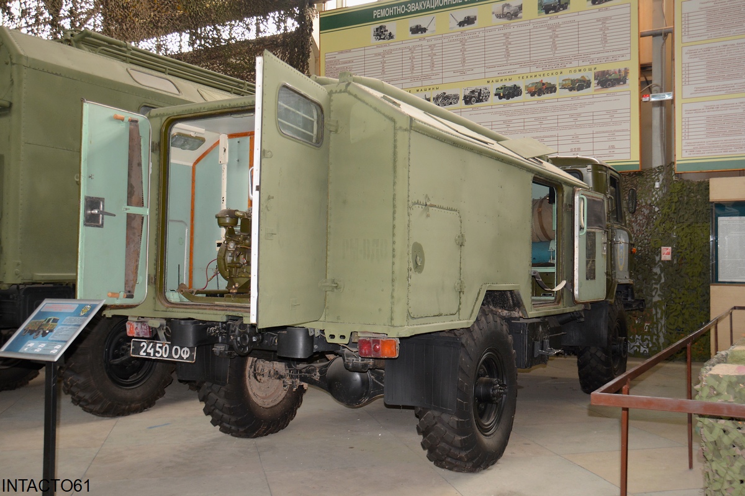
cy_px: 248
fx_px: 683
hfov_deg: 57.2
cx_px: 372
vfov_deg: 39.9
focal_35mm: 33
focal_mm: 22
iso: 640
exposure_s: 1/60
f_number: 3.8
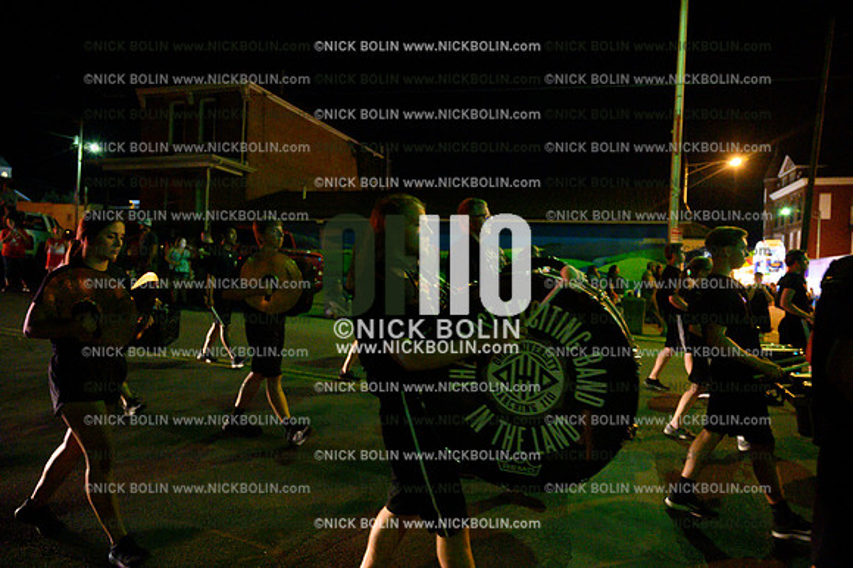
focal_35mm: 24
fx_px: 568
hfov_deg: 73.8
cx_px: 426
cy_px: 284
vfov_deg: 53.1
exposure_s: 1/125
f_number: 4
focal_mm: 24
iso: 32000
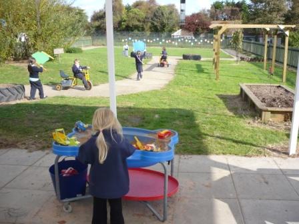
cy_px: 112
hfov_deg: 52.6
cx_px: 150
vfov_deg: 40.7
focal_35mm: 35
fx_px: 302
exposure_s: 1/500
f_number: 2.8
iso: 100
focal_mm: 5.8
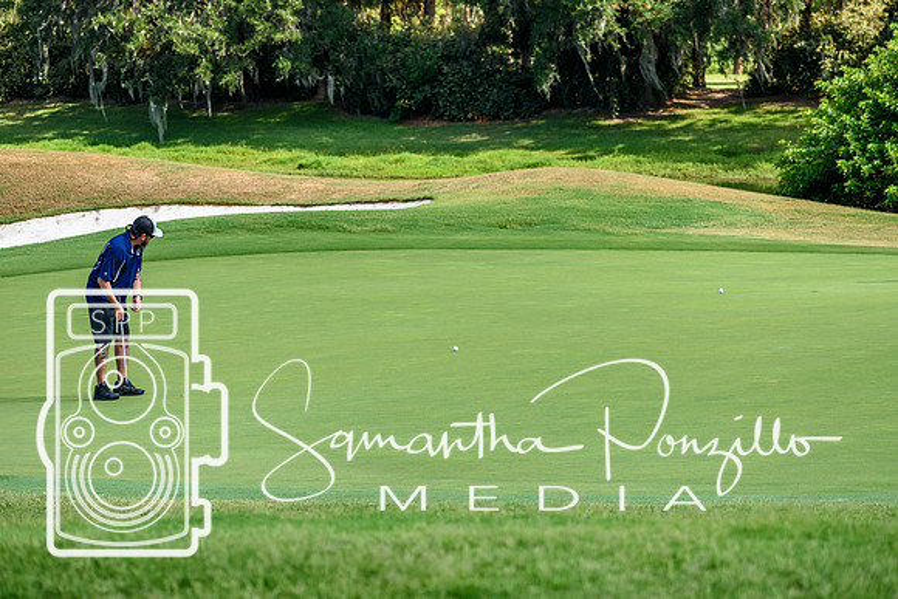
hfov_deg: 13.7
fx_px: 3742
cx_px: 449
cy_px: 300
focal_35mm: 150
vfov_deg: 9.2
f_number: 6.3
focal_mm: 100
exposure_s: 1/640
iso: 200
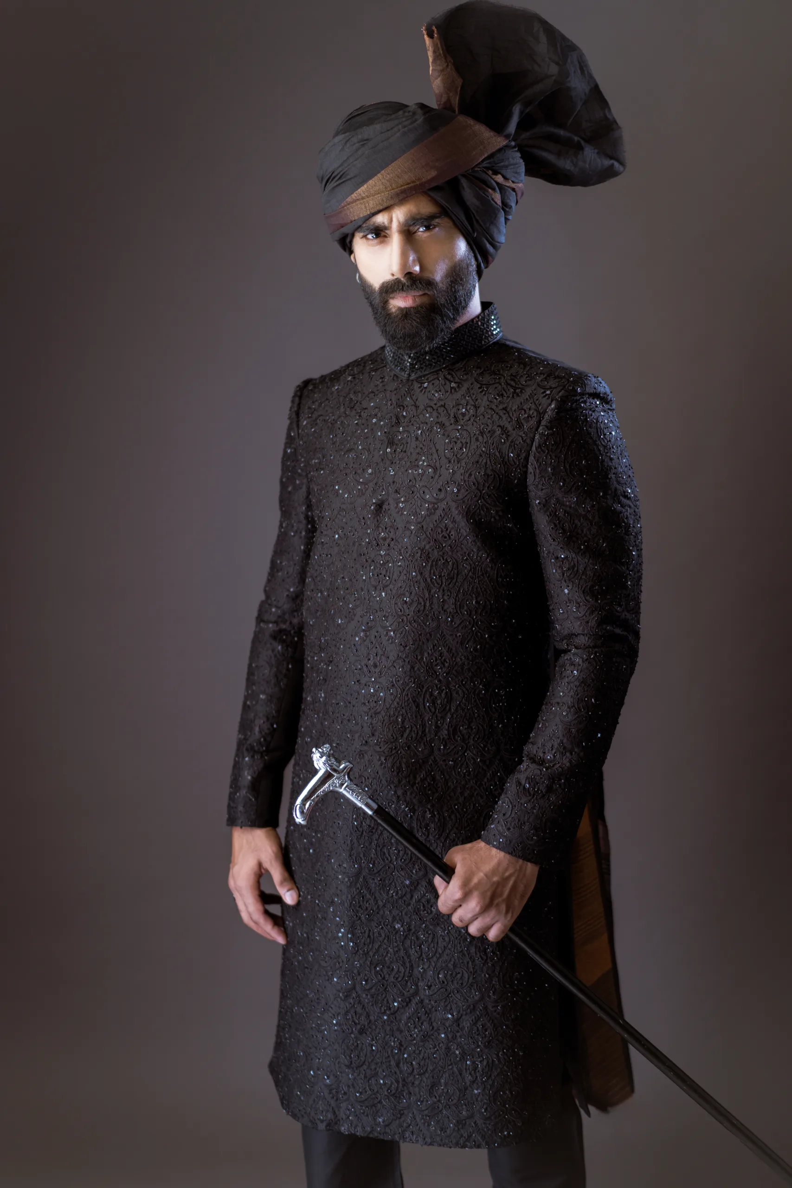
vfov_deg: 36.2
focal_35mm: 55
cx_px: 396
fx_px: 1815
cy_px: 594
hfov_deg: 24.6
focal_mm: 55
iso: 125
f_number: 1.8
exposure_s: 1/160
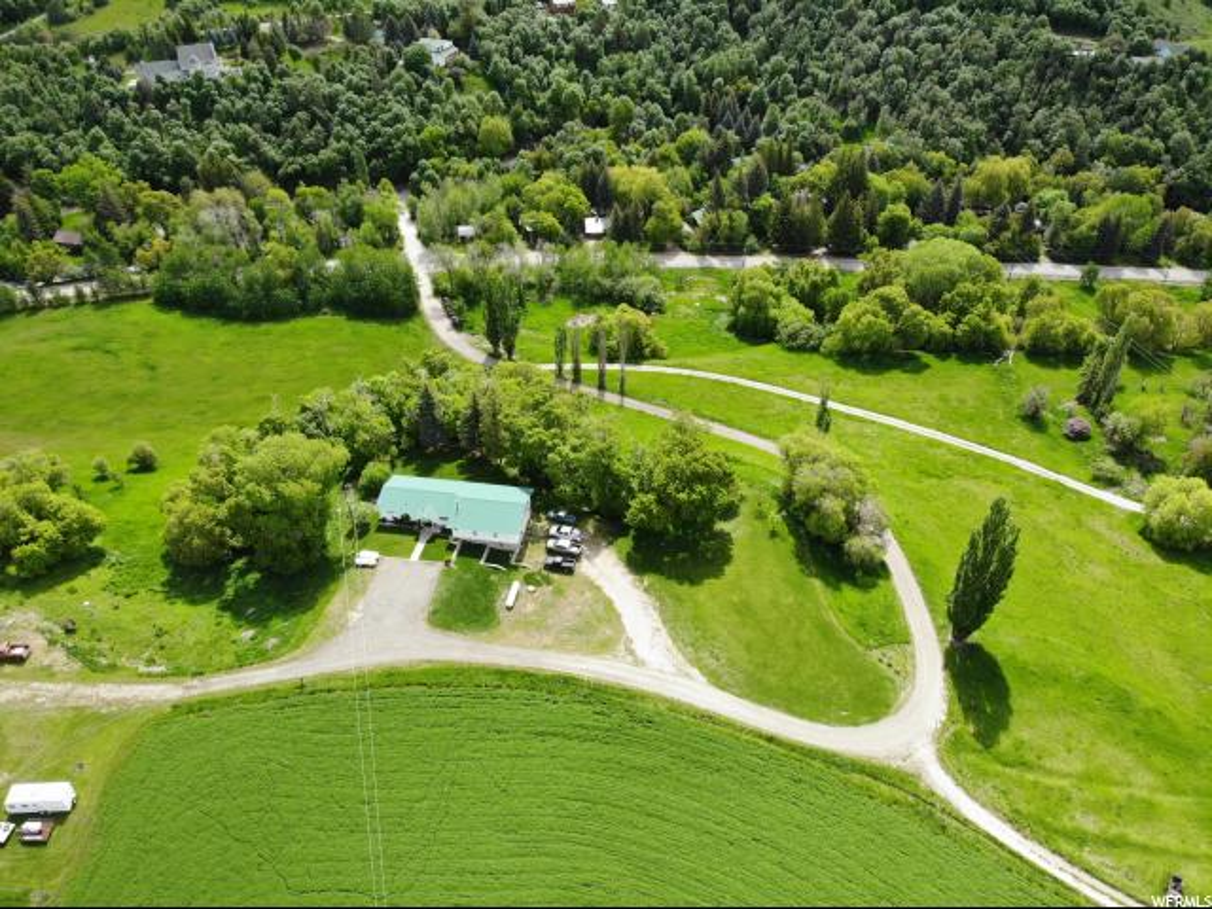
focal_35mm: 24
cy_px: 454
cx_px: 606
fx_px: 840
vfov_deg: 56.8
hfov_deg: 71.6
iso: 101
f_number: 2.8
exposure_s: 1/417
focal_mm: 4.5
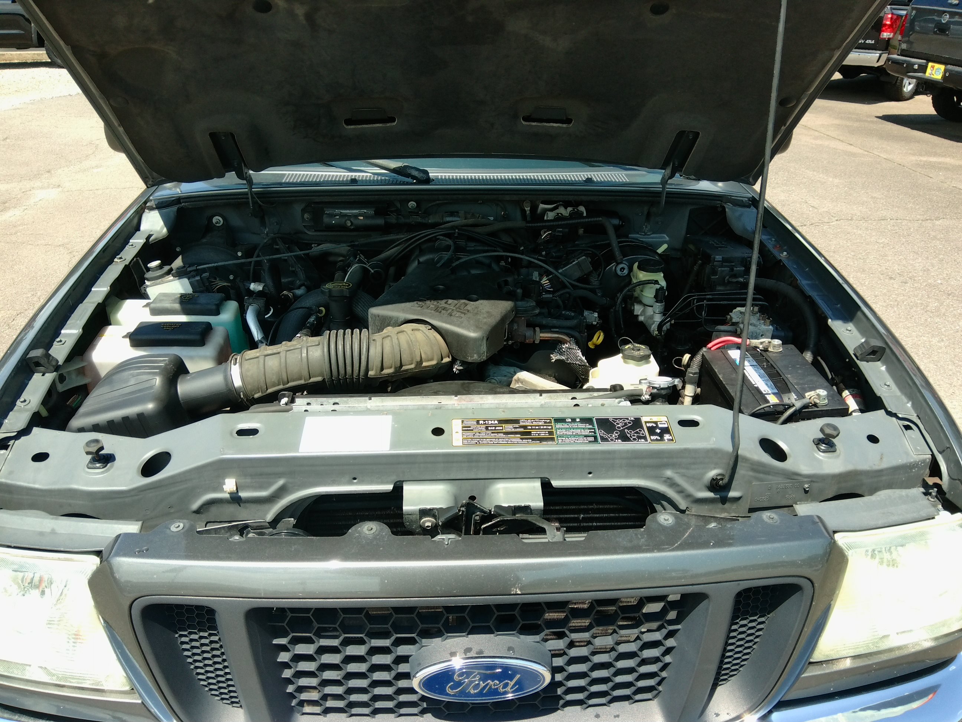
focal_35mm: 26
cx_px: 481
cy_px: 361
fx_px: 723
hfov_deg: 67.3
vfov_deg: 53.1
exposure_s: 1/376
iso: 100
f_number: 2
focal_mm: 3
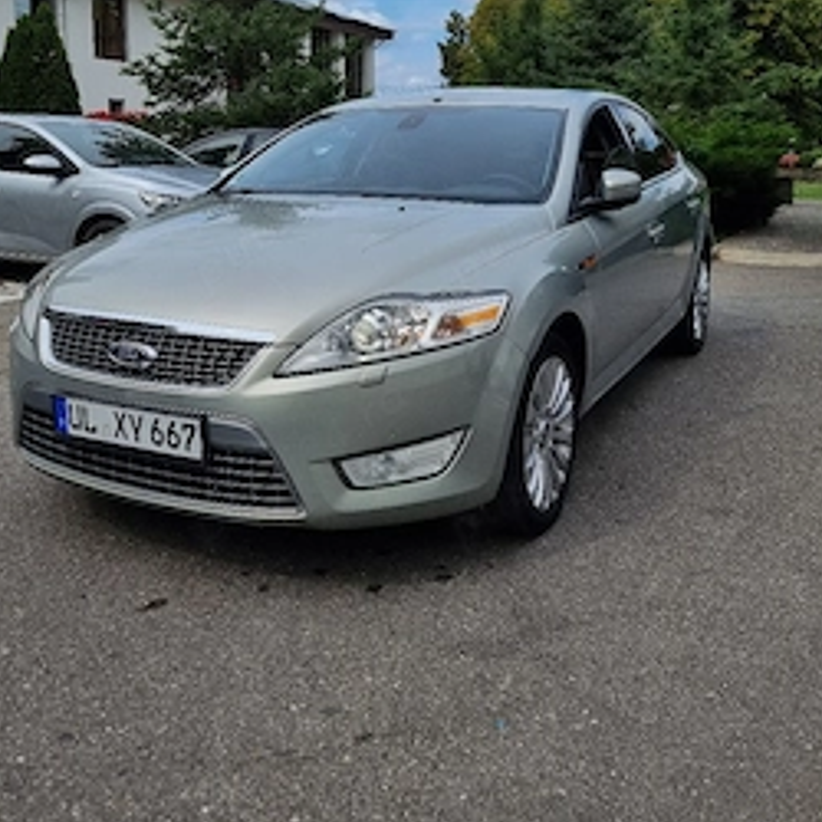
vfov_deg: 47.3
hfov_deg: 48.4
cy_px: 247
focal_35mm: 34
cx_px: 365
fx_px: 913
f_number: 1.8
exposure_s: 1/2500
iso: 50
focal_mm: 6.7
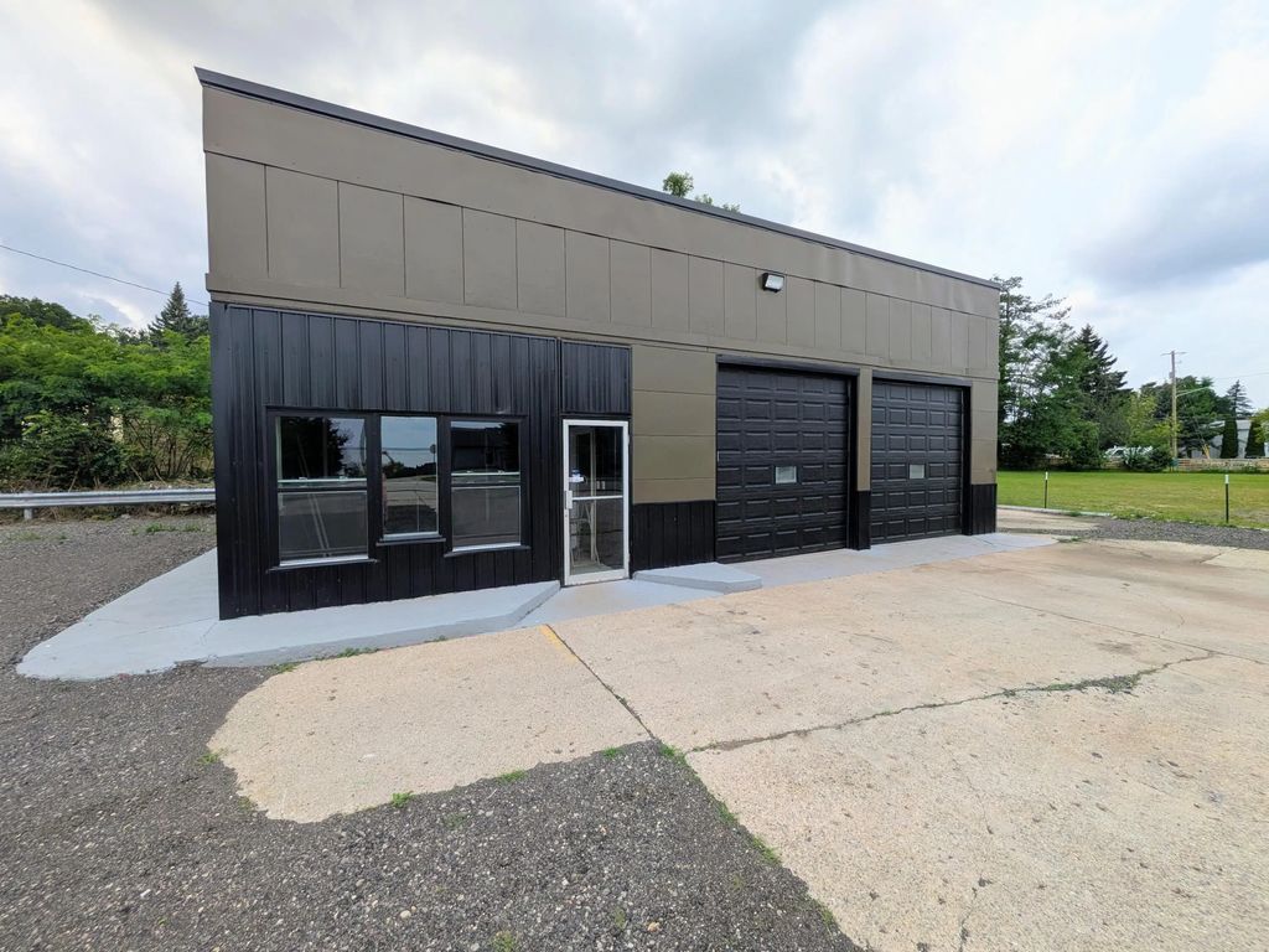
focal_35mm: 14
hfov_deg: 102.1
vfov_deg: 85.7
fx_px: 513
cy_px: 476
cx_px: 634
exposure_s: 1/1577
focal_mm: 1.83
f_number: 2.2
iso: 51
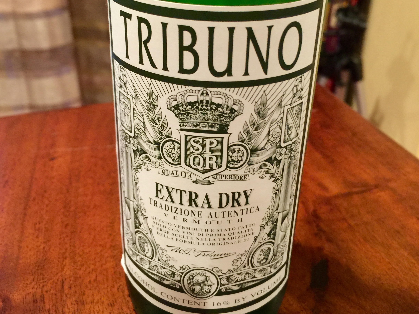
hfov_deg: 47.9
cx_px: 210
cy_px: 113
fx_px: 472
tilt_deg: -26.4
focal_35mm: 39
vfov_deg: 36.5
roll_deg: -1.5
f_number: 2.2
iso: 64
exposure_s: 1/4
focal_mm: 4.15
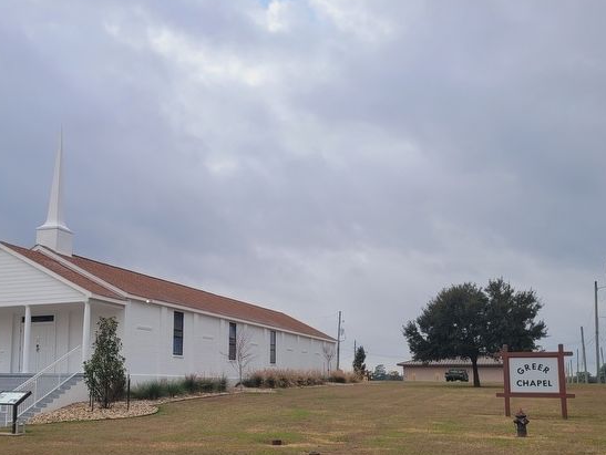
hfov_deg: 48.4
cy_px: 322
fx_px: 666
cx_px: 220
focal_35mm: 38
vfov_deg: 37.1
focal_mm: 5.4
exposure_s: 1/1641
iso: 40
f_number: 1.8
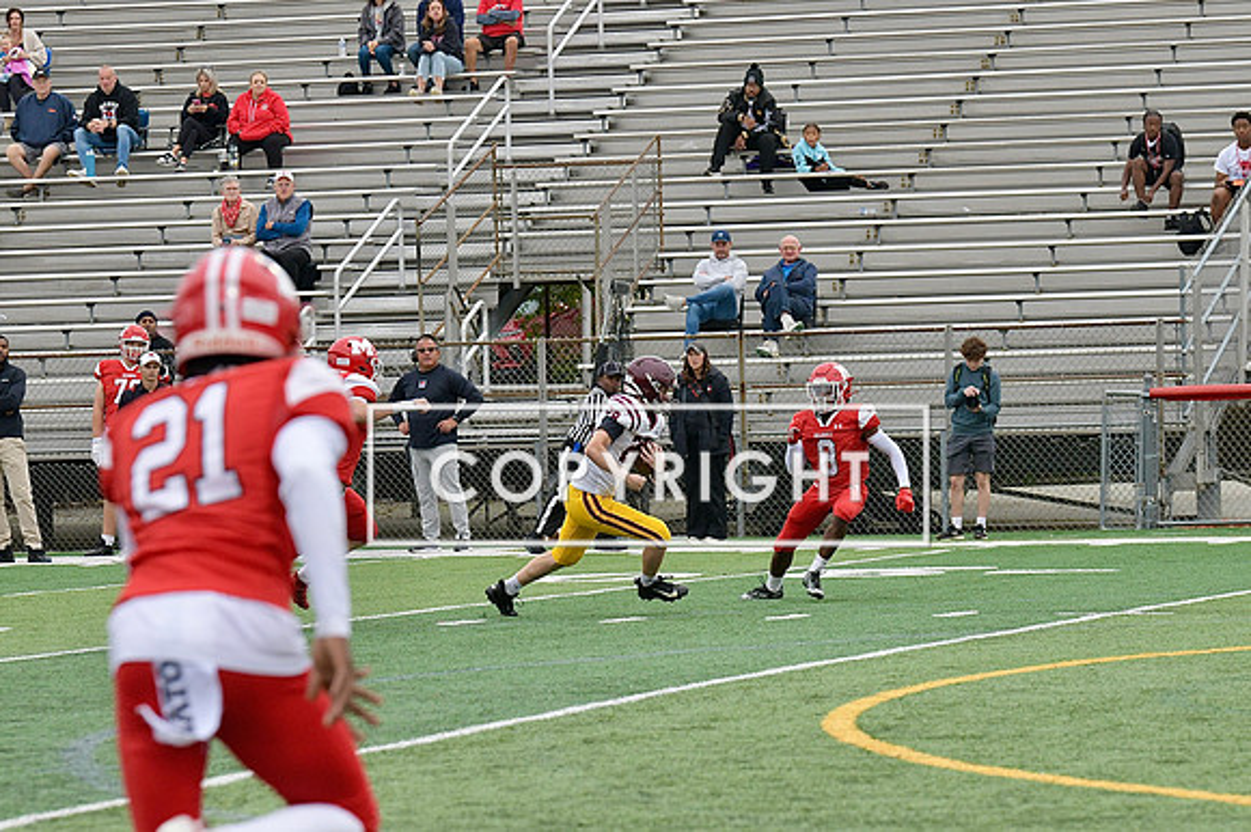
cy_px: 416
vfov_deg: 7.3
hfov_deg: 11.0
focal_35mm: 187
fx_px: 6494
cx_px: 626
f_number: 4
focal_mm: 125
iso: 1250
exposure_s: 1/1000
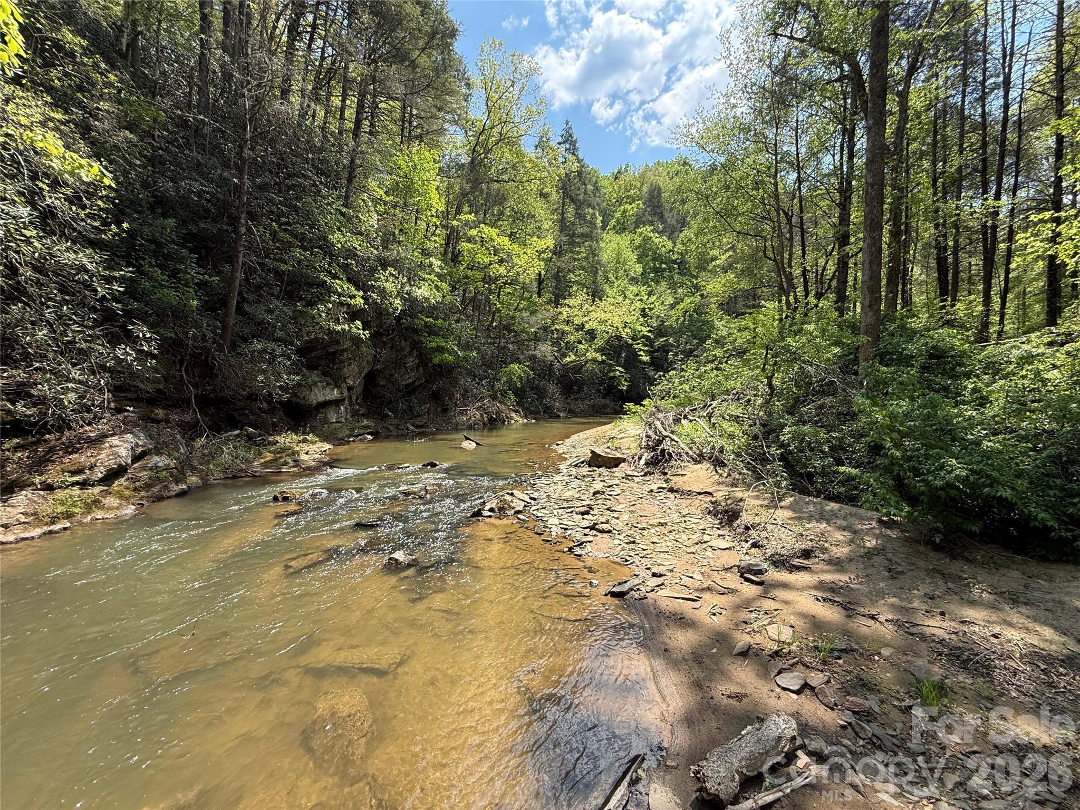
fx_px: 437
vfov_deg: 85.7
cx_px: 540
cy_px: 405
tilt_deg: -0.4
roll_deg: -0.6
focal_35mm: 14
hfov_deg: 102.1
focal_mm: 2.22
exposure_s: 1/651
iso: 50
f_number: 2.2
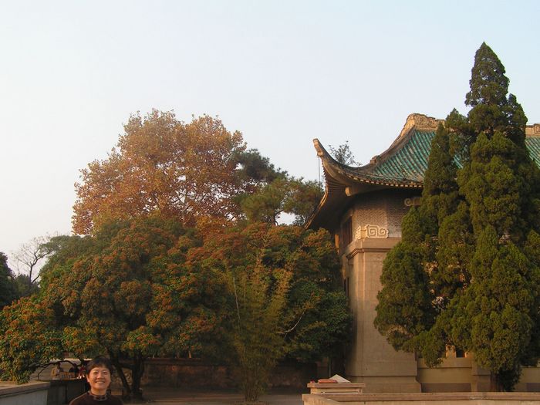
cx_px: 270
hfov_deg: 49.0
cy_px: 202
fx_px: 593
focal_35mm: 38
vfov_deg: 37.7
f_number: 5.6
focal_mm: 6.3
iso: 50
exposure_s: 1/100
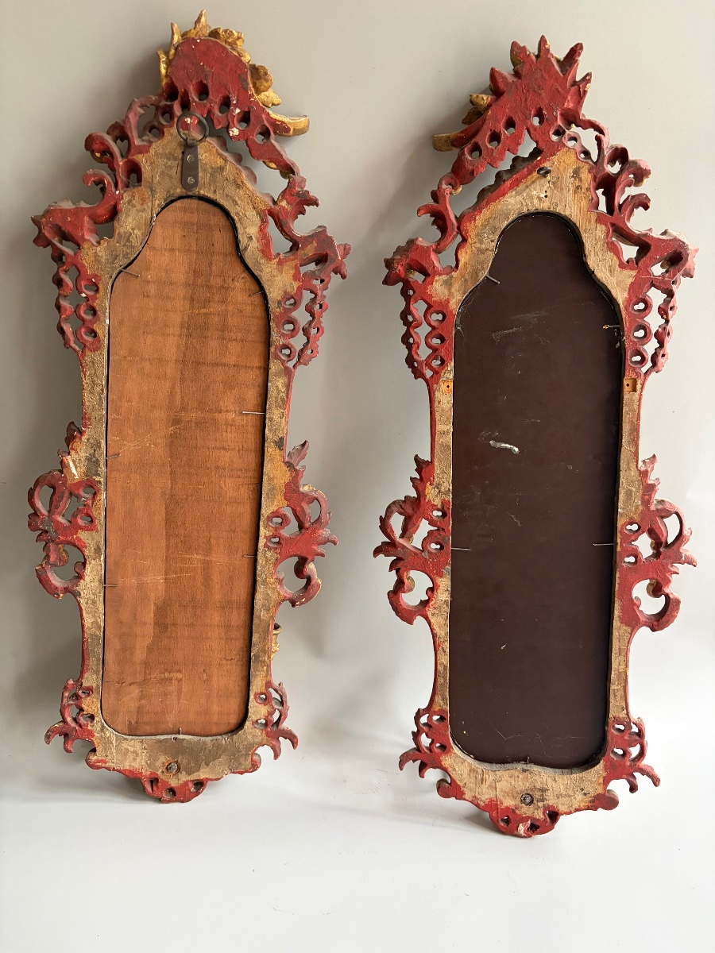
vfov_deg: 67.3
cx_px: 358
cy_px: 476
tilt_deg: -22.2
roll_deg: -1.9
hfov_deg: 53.1
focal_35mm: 26
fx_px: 716
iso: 500
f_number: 1.6
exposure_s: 1/60
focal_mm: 5.96
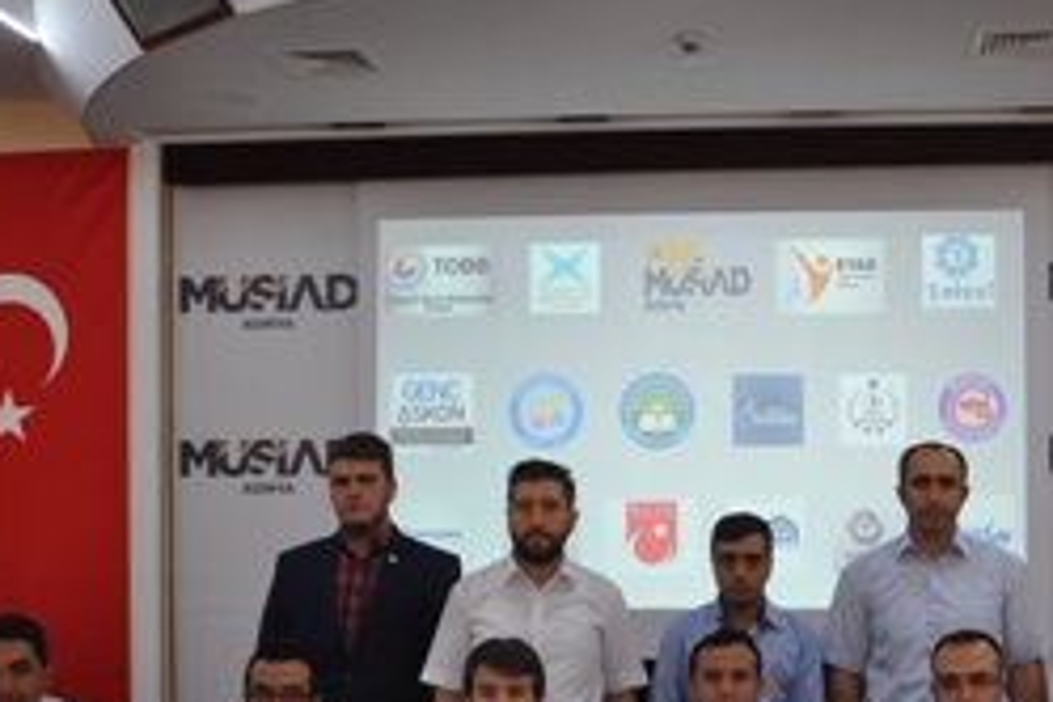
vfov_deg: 24.7
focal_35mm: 54
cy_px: 550
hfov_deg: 36.5
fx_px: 1579
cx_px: 689
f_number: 4
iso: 720
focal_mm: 20
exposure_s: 1/60
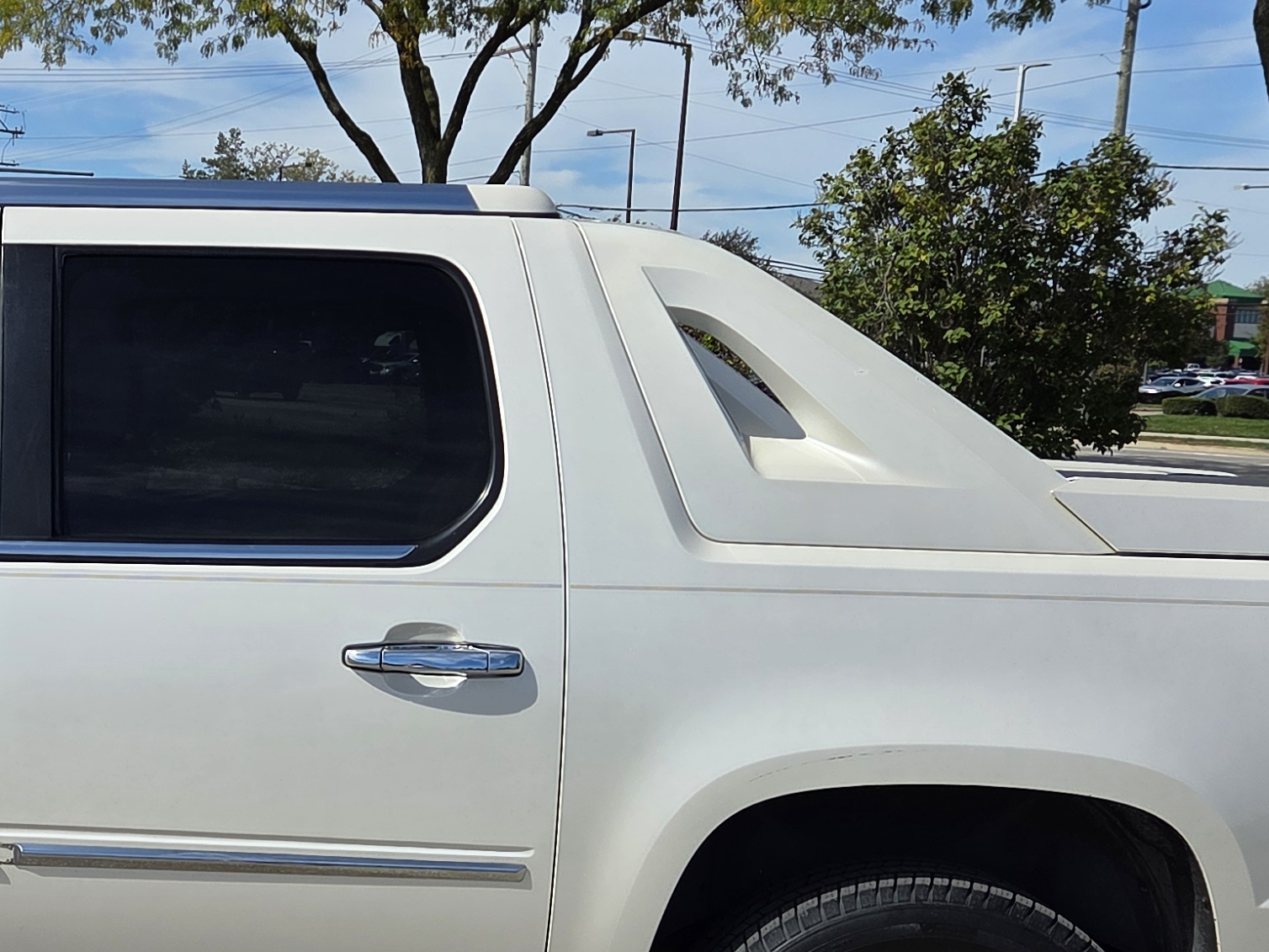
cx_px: 167
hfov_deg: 30.5
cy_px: 688
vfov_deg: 23.8
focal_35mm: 61
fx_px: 2236
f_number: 1.8
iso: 80
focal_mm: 5.4
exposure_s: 1/7328
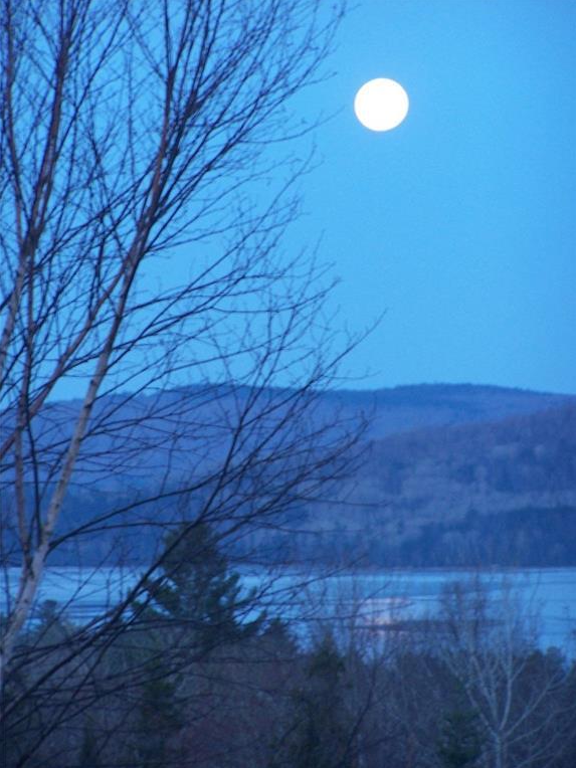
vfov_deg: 9.0
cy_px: 384
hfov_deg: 6.8
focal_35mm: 219
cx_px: 289
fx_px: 4859
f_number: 3.2
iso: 140
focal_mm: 36.2
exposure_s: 1/13
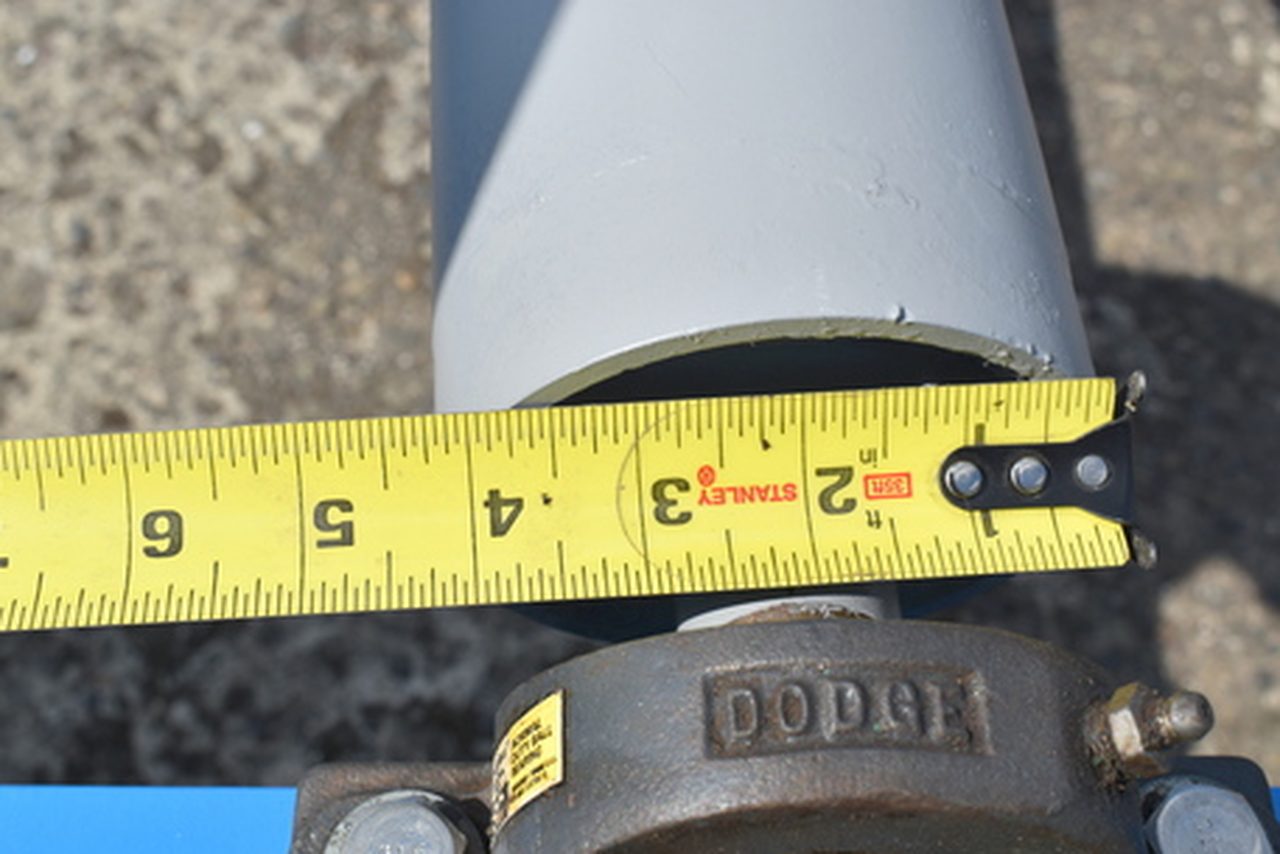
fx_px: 1691
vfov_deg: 28.3
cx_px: 650
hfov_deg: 41.5
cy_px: 455
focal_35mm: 48
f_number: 10
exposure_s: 1/400
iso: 100
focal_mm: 29
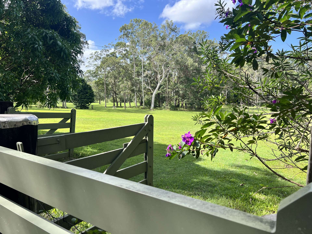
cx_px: 156
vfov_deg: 53.1
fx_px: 234
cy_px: 117
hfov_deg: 67.3
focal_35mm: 26
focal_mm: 5.7
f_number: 1.5
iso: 50
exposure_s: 1/1395
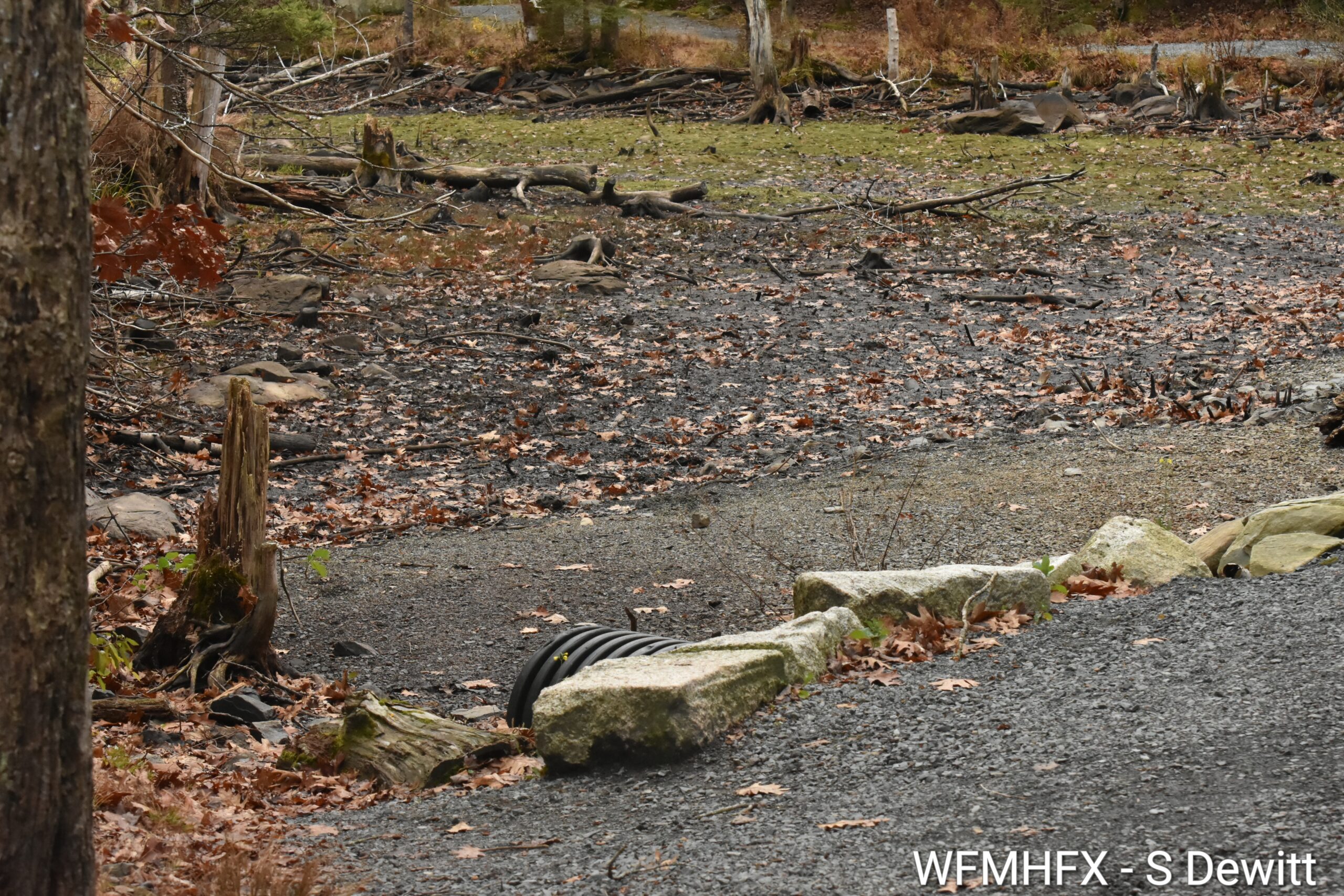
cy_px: 448
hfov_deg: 19.5
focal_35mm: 105
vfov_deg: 13.0
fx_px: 3920
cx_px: 672
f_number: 8
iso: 2500
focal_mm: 70
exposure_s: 1/1000
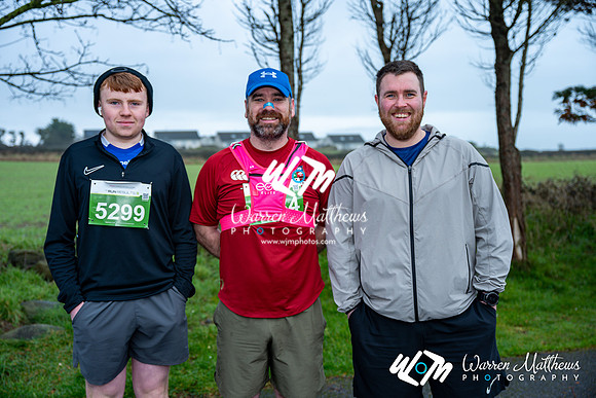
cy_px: 199
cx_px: 298
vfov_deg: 36.9
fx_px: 596
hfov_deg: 53.1
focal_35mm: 36
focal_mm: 36
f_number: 2.8
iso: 100
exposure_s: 1/320
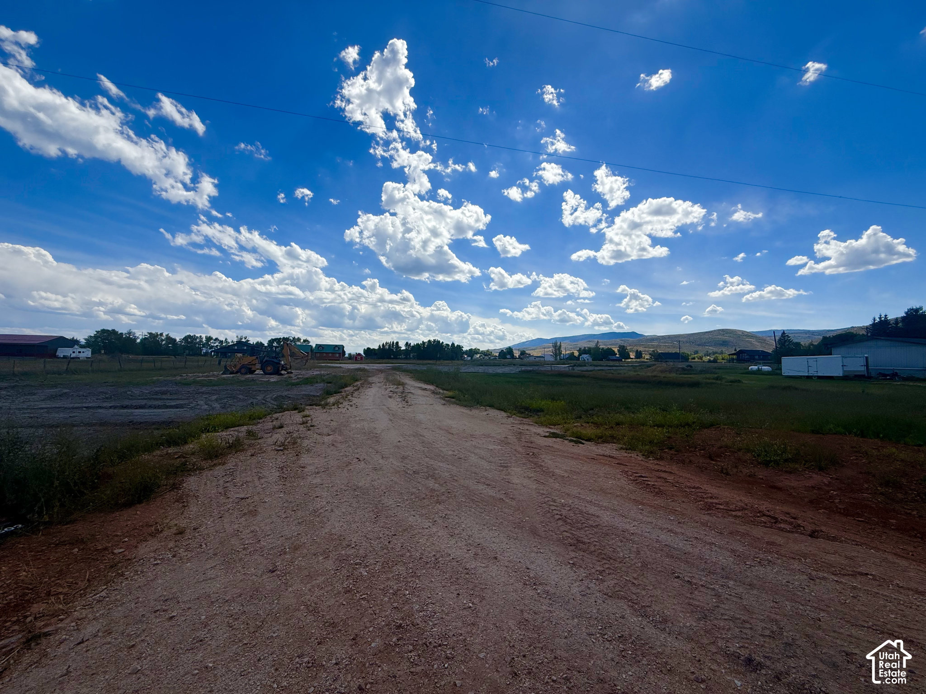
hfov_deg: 102.1
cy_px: 347
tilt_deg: +2.0
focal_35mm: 14
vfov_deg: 85.7
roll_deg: -1.7
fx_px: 375
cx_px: 463
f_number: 2.2
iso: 50
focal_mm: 2.22
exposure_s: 1/5155
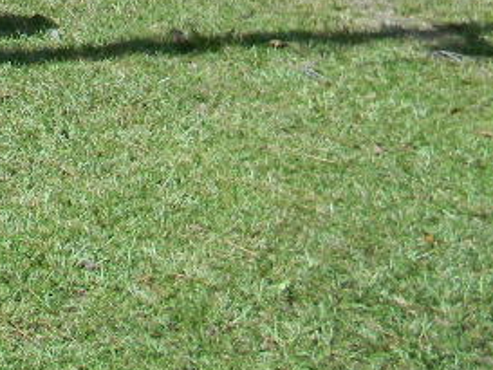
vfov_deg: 12.9
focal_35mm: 105
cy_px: -271
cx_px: -289
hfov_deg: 16.7
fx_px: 1496
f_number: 3.5
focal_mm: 5
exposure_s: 1/505
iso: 80
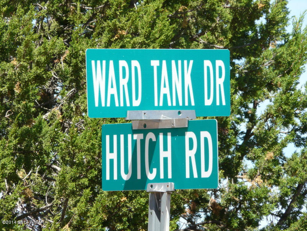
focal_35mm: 392
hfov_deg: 5.1
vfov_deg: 3.8
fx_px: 3477
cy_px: 116
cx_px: 154
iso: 100
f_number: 5.6
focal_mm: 64.3
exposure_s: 1/250
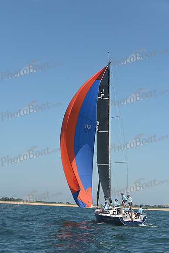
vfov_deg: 24.8
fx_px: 577
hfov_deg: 16.7
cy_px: 126
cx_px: 84
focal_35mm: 82
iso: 320
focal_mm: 82
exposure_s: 1/1000
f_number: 8
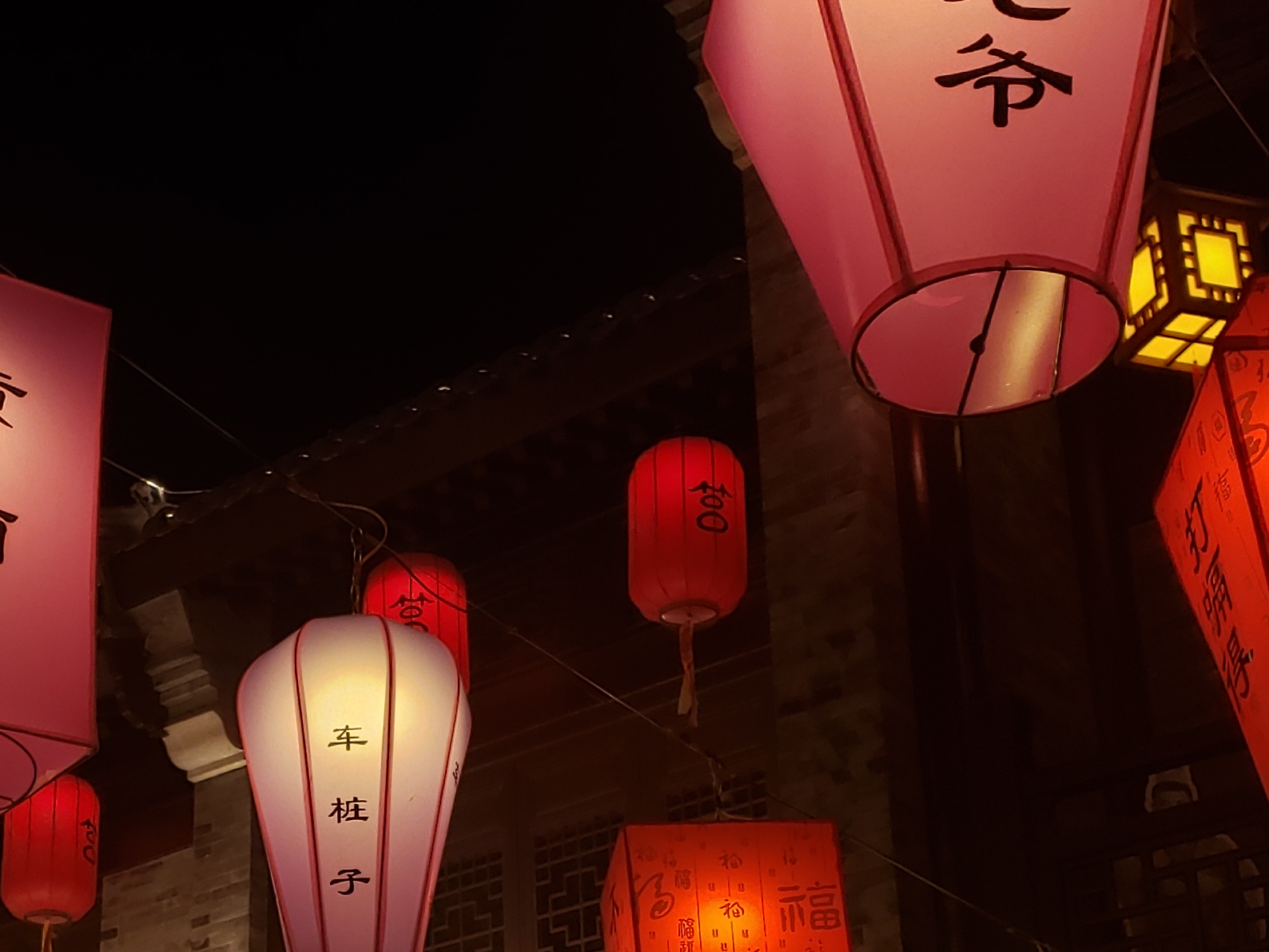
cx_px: 270
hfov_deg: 28.8
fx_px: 2420
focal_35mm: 66
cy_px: 839
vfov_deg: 21.8
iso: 80
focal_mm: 4.3
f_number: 1.5
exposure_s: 1/50
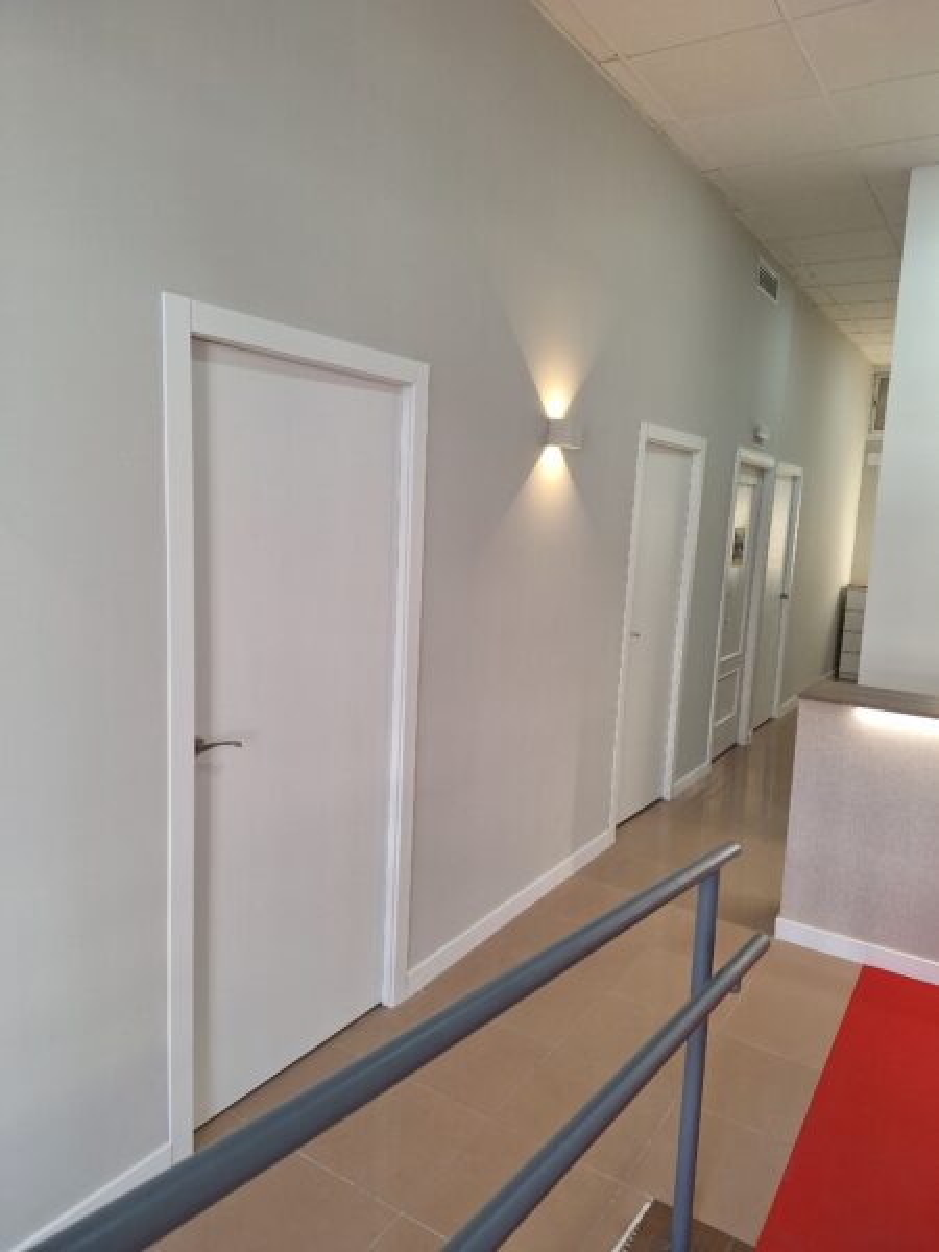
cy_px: 626
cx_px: 470
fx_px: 832
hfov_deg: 58.9
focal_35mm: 23
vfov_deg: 73.9
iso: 50
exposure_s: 1/50
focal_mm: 5.54
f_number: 1.8
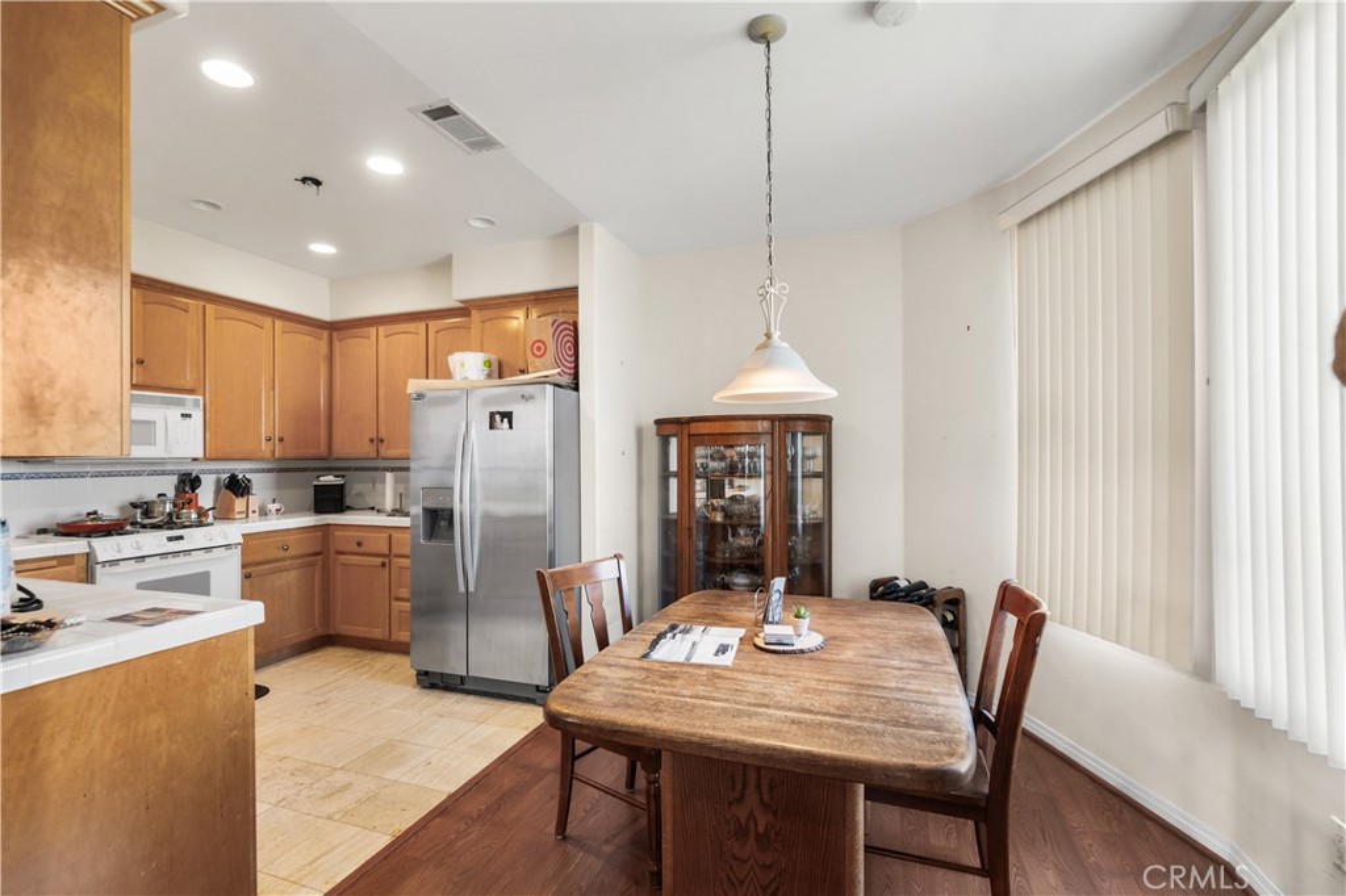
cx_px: 673
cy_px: 448
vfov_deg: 77.3
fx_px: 561
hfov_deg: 100.4
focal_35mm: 15
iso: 320
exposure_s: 1/30
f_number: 7.1
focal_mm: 10
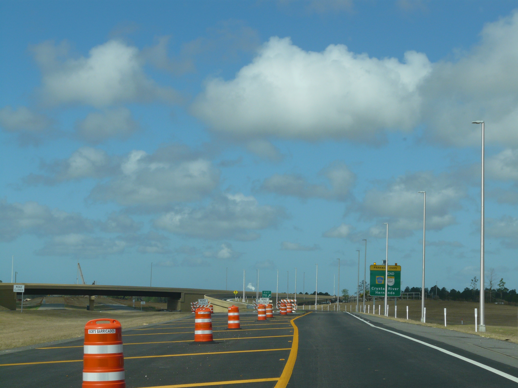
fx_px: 1272
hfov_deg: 23.0
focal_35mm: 85
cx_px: 259
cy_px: 194
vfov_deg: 17.4
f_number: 7.1
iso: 100
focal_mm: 14
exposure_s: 1/400
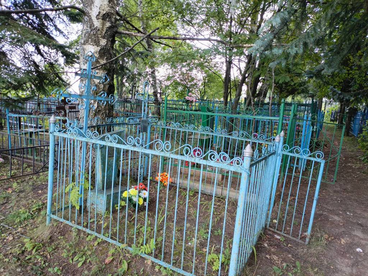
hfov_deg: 69.4
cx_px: 184
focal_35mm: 25
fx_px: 266
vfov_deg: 54.9
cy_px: 138
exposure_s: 1/100
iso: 201
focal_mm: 4.76
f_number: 1.69
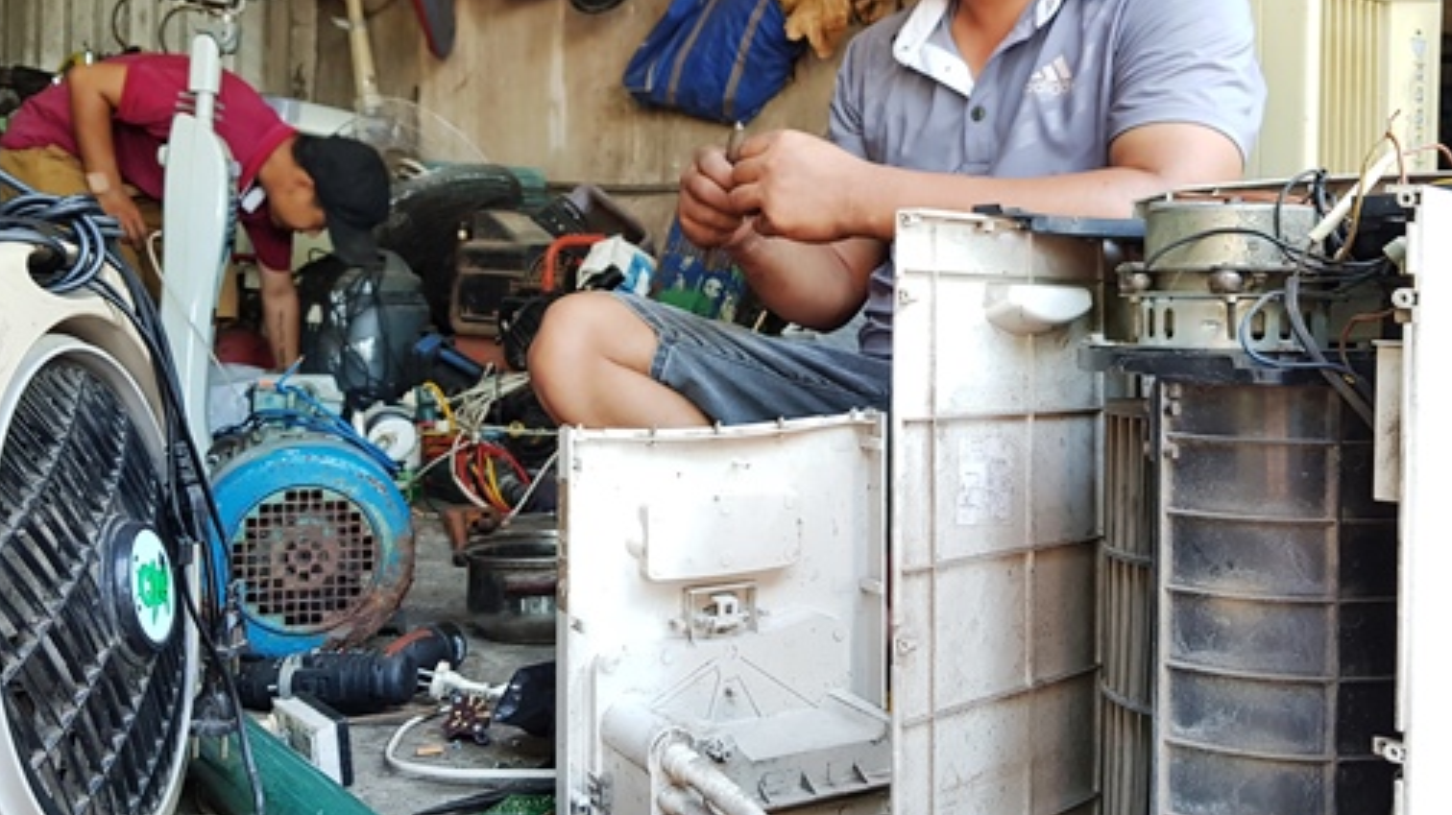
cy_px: 300
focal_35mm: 36
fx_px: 1385
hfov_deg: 55.3
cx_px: 691
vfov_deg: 32.6
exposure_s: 1/50
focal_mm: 4.3
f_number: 1.7
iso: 100
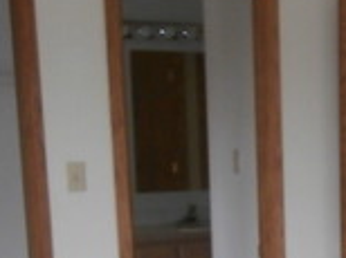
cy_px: 310
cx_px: 375
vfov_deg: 14.3
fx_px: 998
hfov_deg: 18.9
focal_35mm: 100
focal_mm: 4.2
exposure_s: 1/30
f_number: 3
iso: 200
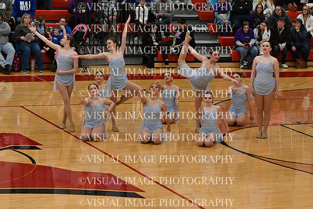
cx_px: 156
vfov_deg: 9.9
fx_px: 1200
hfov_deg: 14.9
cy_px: 104
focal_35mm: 138
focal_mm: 92
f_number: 4
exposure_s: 1/400
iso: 5000
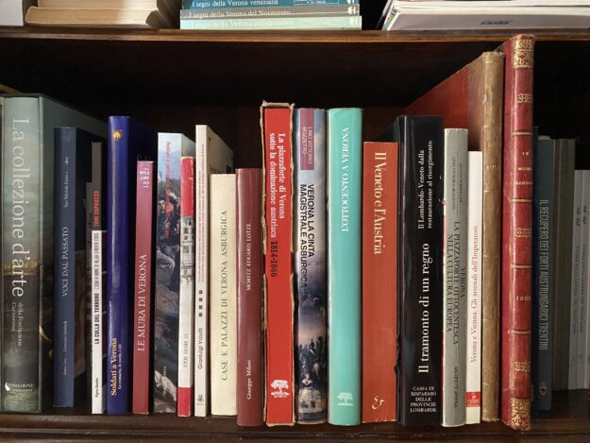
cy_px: 222
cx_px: 295
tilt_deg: +0.5
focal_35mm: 26
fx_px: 443
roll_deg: -0.5
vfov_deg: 53.1
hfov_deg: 67.3
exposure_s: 1/30
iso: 640
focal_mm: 4.25
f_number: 1.8
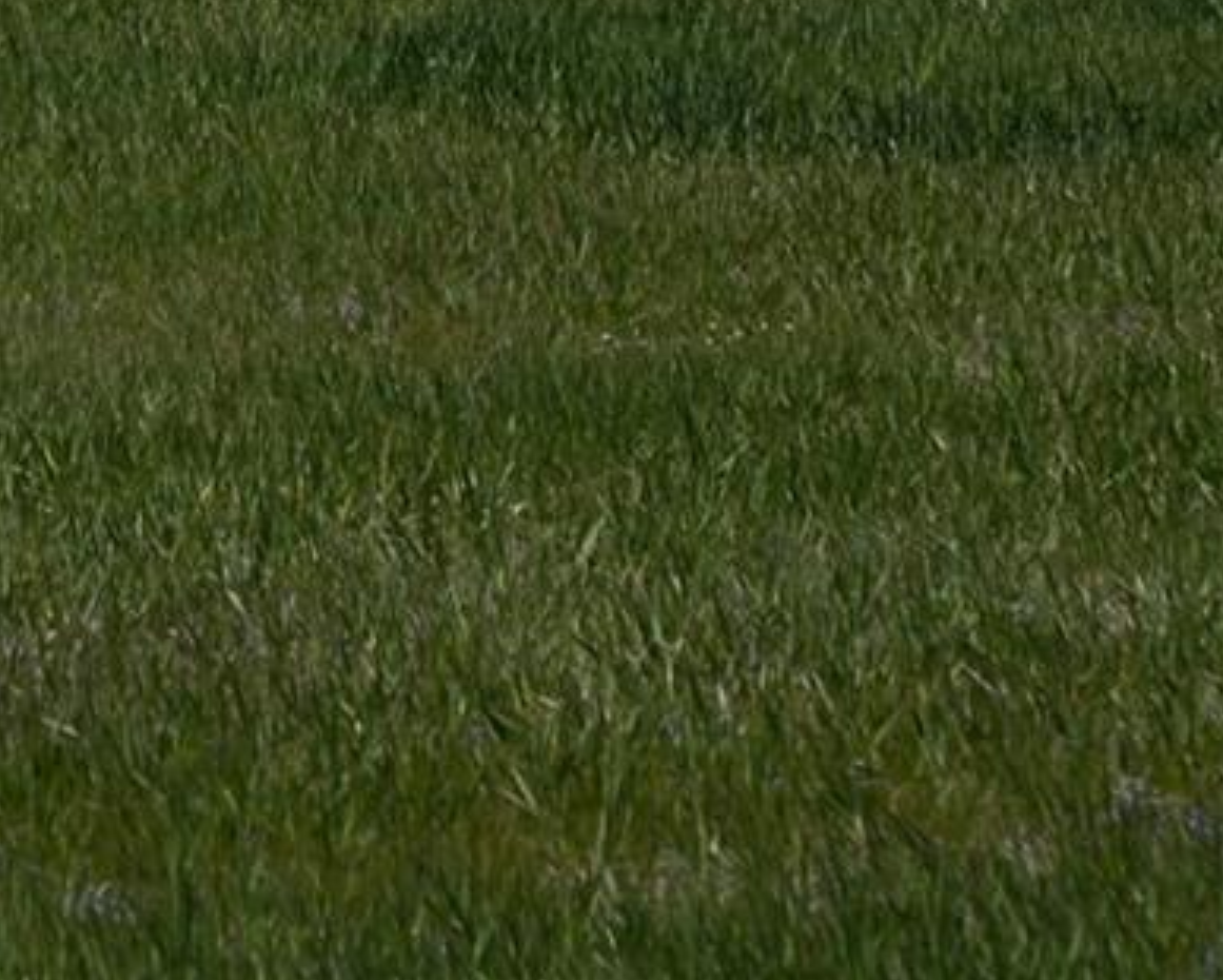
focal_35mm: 302
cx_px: -566
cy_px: -564
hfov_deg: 6.3
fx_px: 10937
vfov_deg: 5.1
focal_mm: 78
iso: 100
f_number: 7.1
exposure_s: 1/800
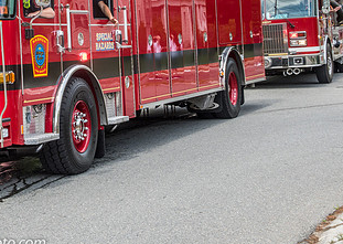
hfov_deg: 20.5
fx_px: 934
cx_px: 47
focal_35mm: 96
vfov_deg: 14.7
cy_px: 30
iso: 200
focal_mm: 31
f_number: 13
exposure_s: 1/100
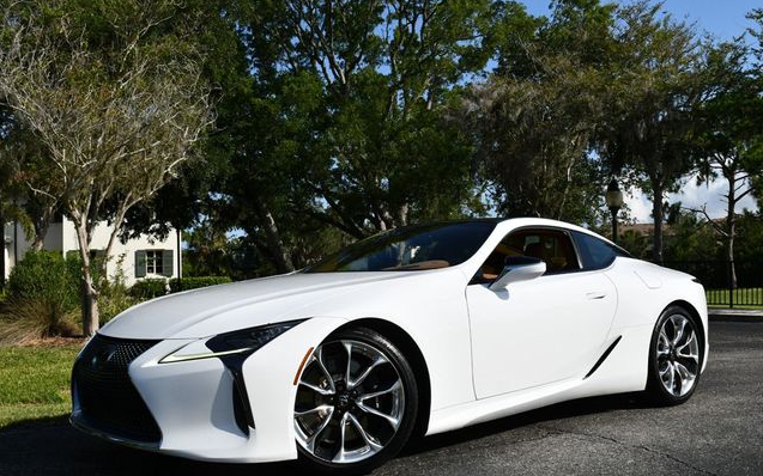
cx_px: 381
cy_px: 254
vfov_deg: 31.2
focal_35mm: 41
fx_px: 852
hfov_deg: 48.2
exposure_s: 1/400
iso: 100
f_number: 10
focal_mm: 20
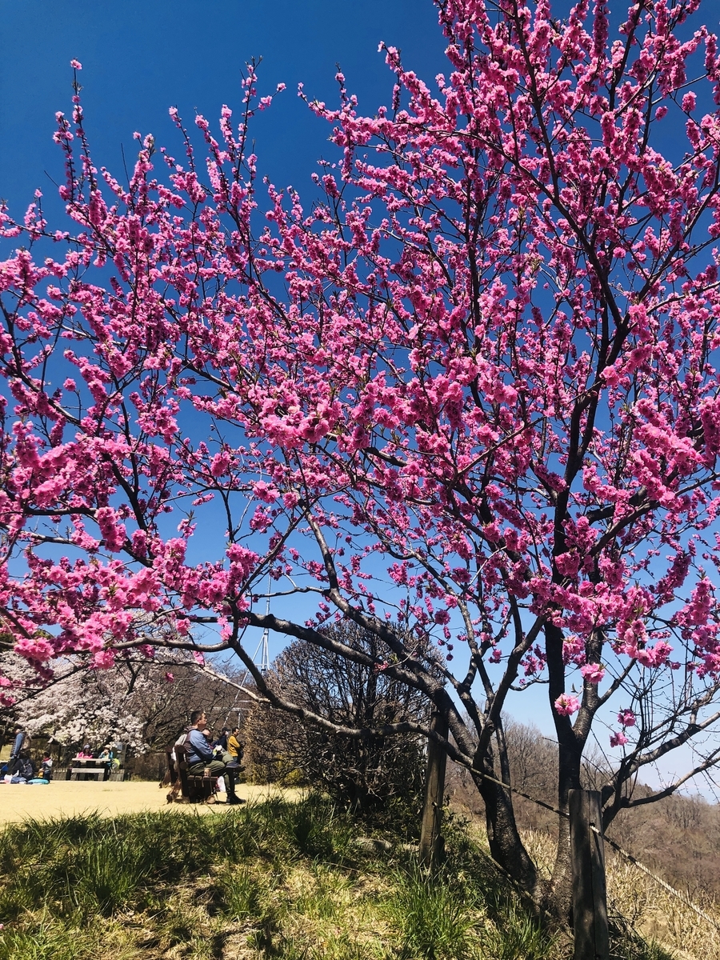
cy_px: 480
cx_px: 360
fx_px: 777
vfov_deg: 63.4
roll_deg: -0.6
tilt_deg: +22.0
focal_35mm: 28
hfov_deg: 49.7
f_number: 1.8
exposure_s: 1/1548
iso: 20
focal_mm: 4
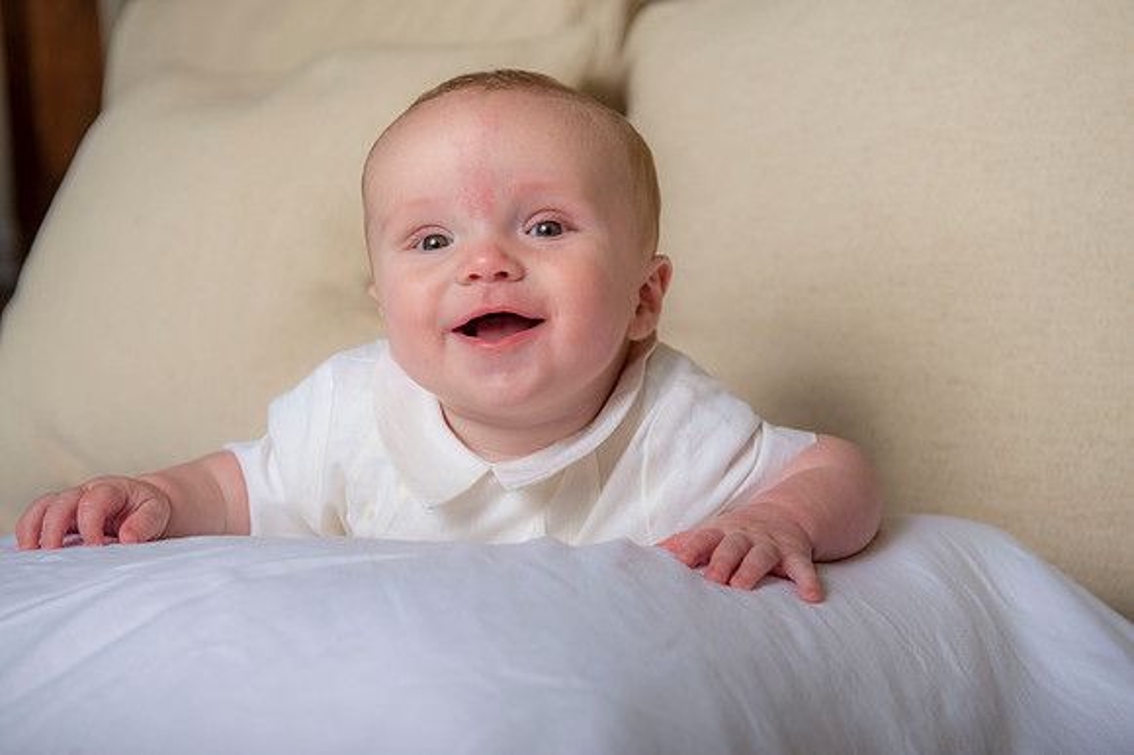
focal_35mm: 58
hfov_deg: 34.5
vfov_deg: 23.4
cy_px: 378
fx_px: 1826
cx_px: 567
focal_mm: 58
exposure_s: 1/200
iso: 200
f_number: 5
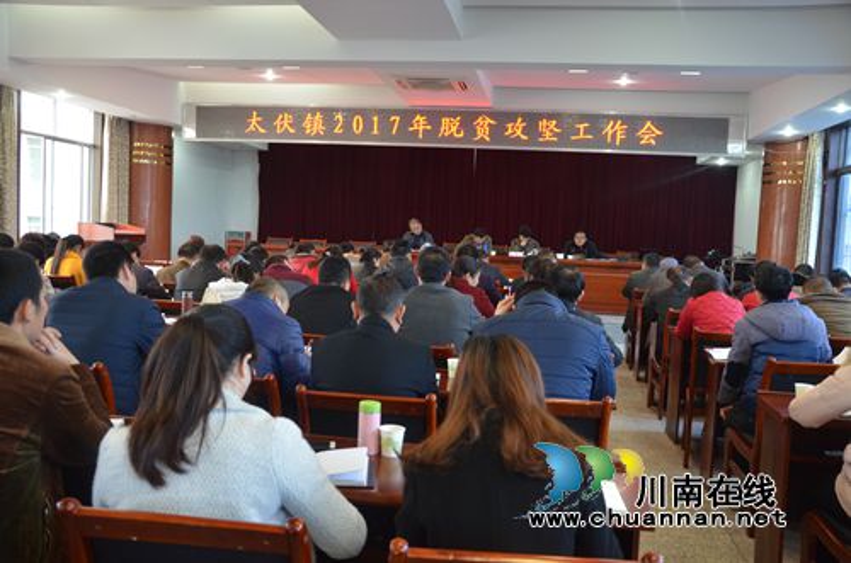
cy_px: 282
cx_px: 426
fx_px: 778
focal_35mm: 33
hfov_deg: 57.3
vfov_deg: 39.8
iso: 1000
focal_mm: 22
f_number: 3.8
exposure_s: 1/30
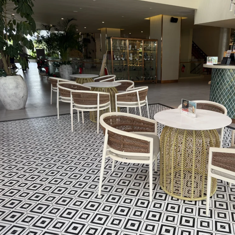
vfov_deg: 55.6
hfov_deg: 54.4
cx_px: 159
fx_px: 223
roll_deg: -1.0
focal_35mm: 29
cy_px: 119
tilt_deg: -15.8
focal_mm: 6.76
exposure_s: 1/143
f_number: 1.78
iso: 50
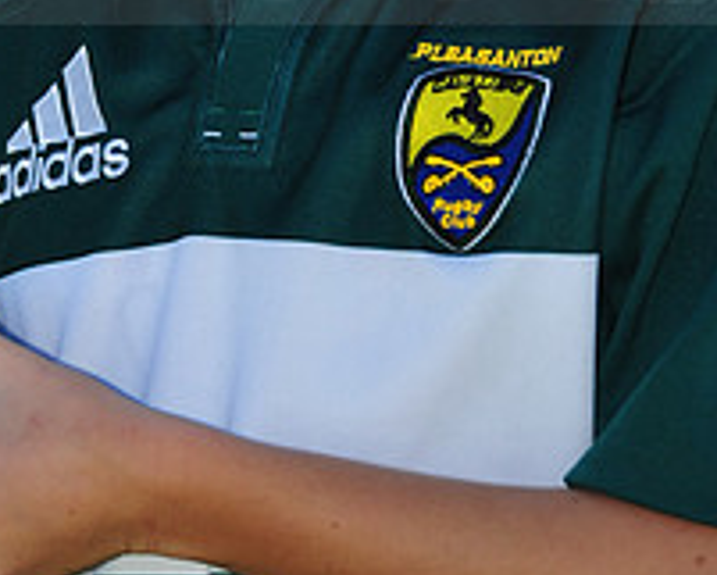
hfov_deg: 3.6
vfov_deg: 2.9
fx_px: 11486
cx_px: 182
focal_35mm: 541
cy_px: -89
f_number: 4.5
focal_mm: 200
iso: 200
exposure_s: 1/1000
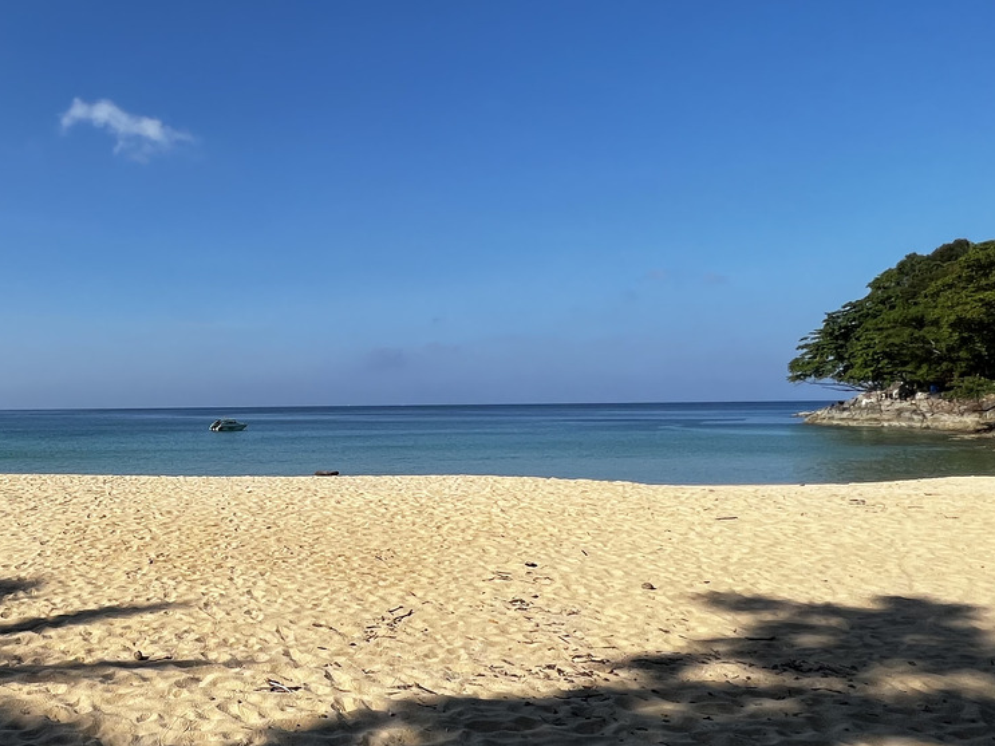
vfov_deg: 49.7
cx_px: 210
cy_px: 394
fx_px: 805
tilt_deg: +1.1
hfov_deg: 58.9
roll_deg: +0.8
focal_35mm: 28
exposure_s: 1/2976
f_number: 1.8
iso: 32
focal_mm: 1.57
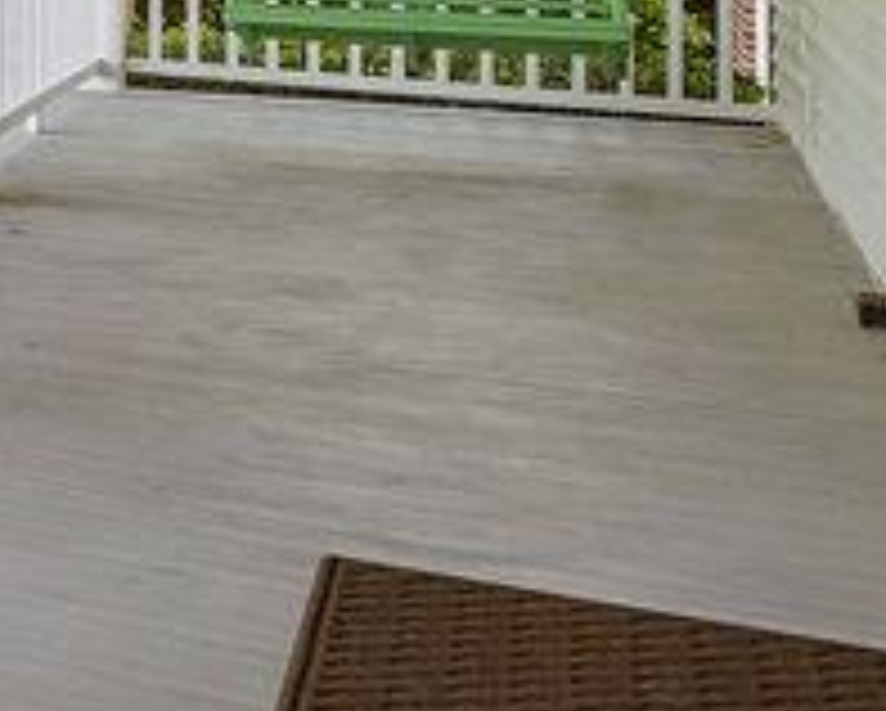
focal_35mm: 78
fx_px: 2047
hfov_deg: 15.0
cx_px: -1228
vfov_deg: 18.5
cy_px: -173
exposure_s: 1/80
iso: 320
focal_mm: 16
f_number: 5.6
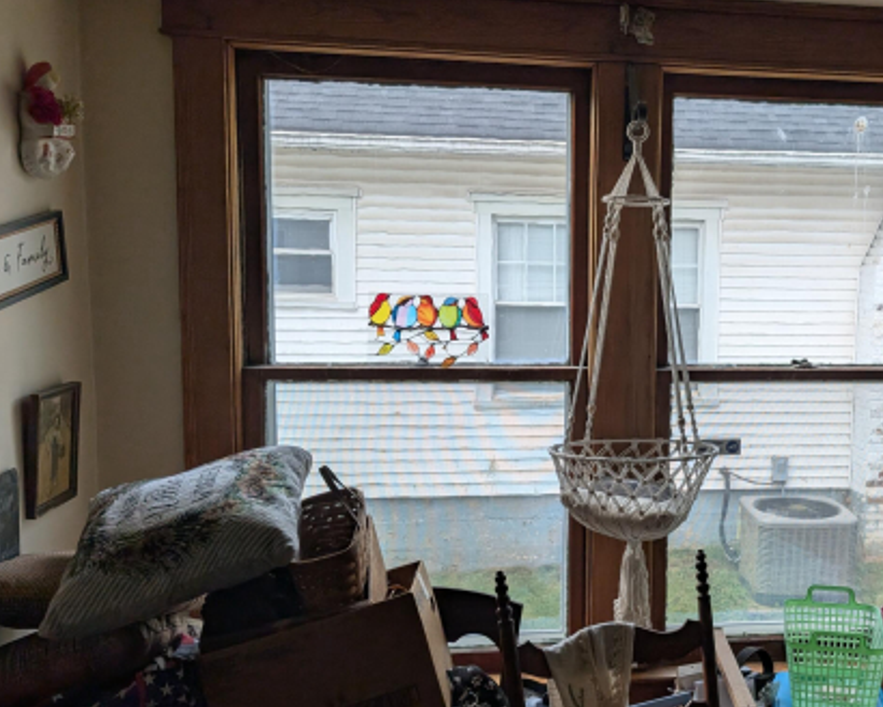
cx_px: 650
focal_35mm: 38
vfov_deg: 39.1
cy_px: 390
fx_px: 993
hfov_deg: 46.4
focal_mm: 6.9
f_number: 1.68
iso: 27
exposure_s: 1/252
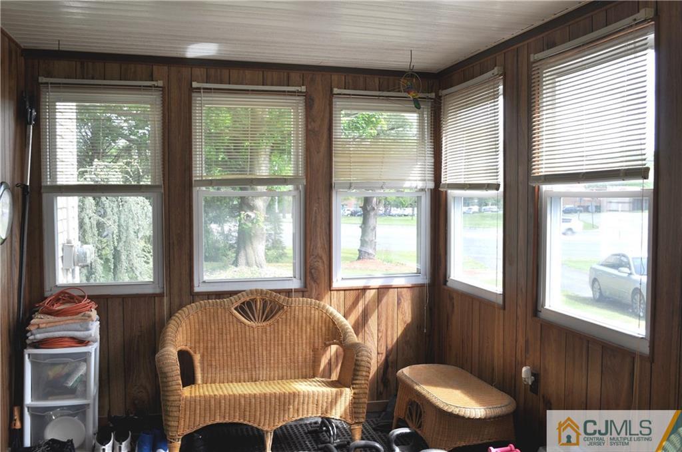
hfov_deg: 57.3
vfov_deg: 39.8
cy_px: 226
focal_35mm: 33
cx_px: 341
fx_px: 624
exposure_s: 1/60
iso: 200
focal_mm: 22
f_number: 8
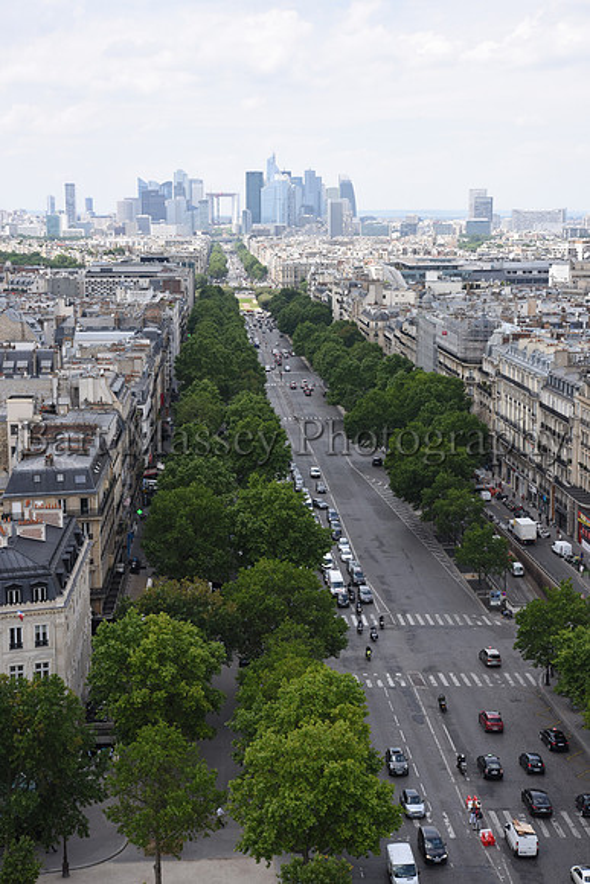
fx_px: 1376
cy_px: 442
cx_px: 295
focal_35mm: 56
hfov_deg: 24.2
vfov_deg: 35.6
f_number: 20
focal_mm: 56
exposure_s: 1/125
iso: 500
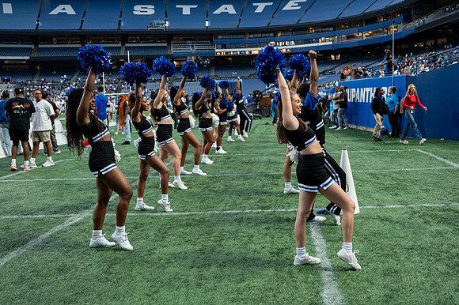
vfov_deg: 33.9
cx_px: 284
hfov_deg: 49.0
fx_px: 498
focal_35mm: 39
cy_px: 119
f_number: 2.8
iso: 1250
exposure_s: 1/1000
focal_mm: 25
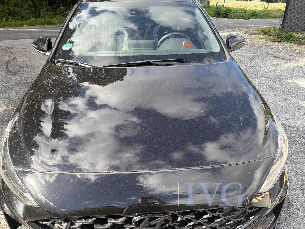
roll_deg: +2.7
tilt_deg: -24.6
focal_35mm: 26
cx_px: 152
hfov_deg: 67.3
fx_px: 229
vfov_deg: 53.1
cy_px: 114
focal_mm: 5.96
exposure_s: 1/667
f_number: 1.6
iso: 50
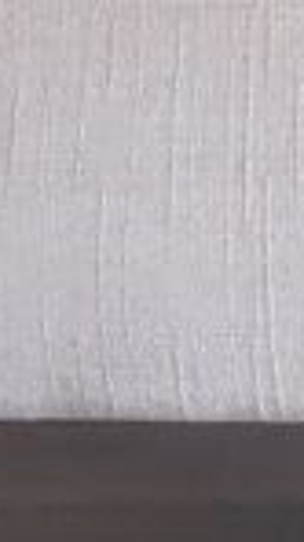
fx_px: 1968
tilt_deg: -43.0
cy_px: -293
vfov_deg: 14.5
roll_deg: +0.1
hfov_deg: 8.8
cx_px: 330
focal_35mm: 137
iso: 40
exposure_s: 1/33
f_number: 2.2
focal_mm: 4.15
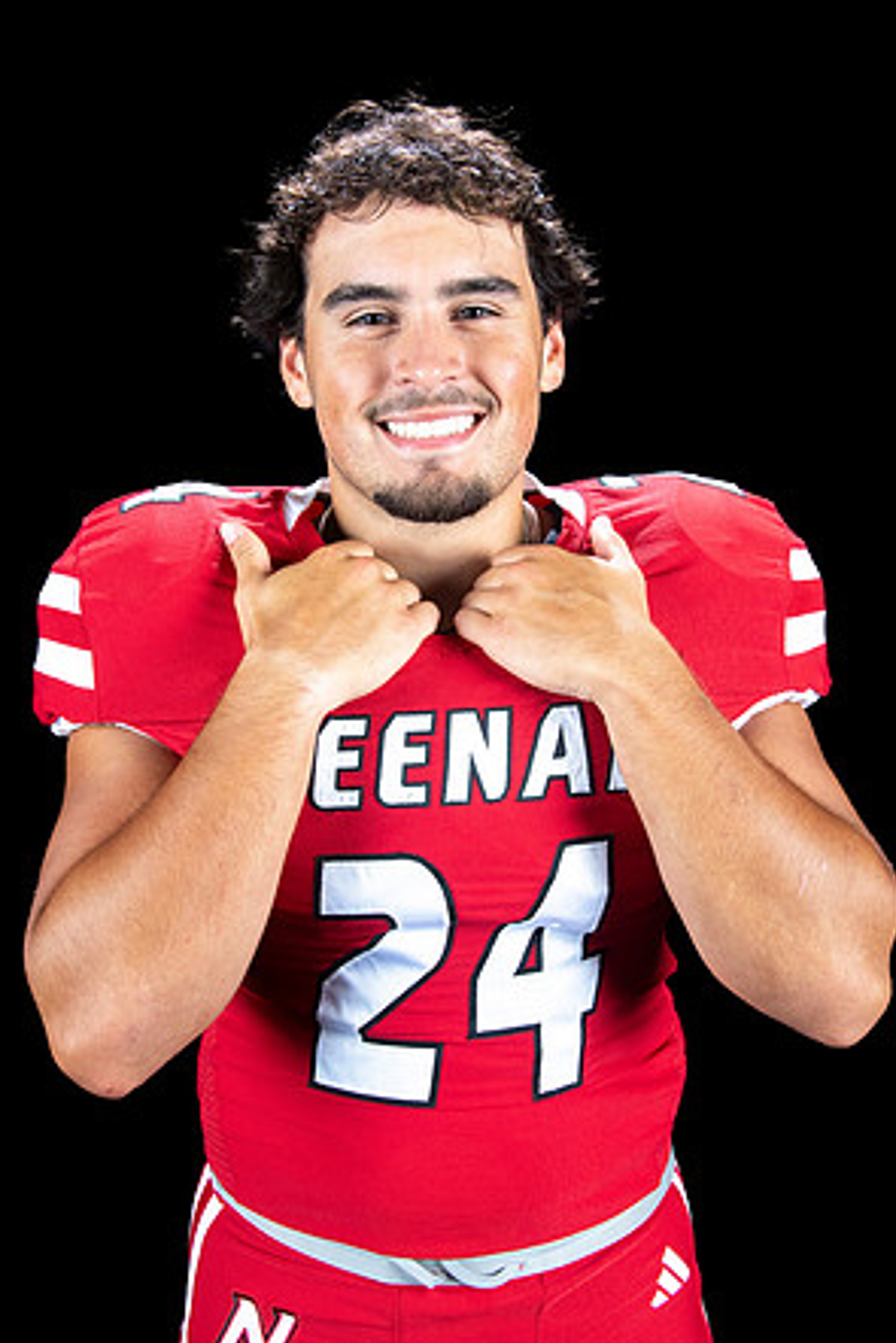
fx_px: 2089
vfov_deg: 35.6
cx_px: 453
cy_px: 662
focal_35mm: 56
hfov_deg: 24.2
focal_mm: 55
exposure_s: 1/160
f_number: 13
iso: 1000
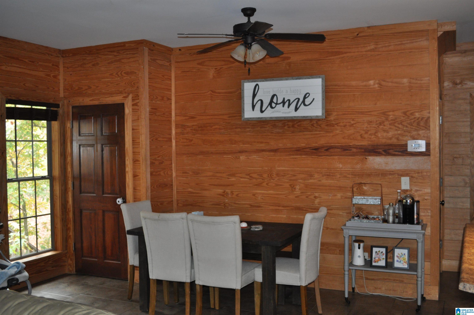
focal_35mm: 36
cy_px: 158
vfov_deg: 36.8
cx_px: 237
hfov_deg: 53.2
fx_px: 473
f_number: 4
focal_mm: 24
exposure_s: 1/60
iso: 800
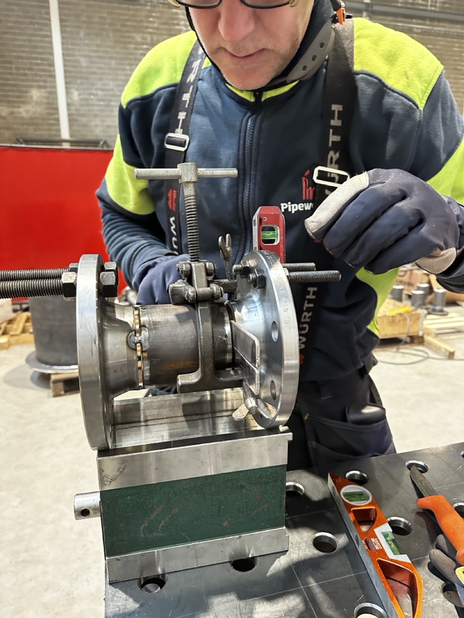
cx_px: 232
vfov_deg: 71.6
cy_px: 309
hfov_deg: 56.8
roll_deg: +1.0
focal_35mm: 24
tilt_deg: -15.3
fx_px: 429
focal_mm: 6.86
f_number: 1.78
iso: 800
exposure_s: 1/60
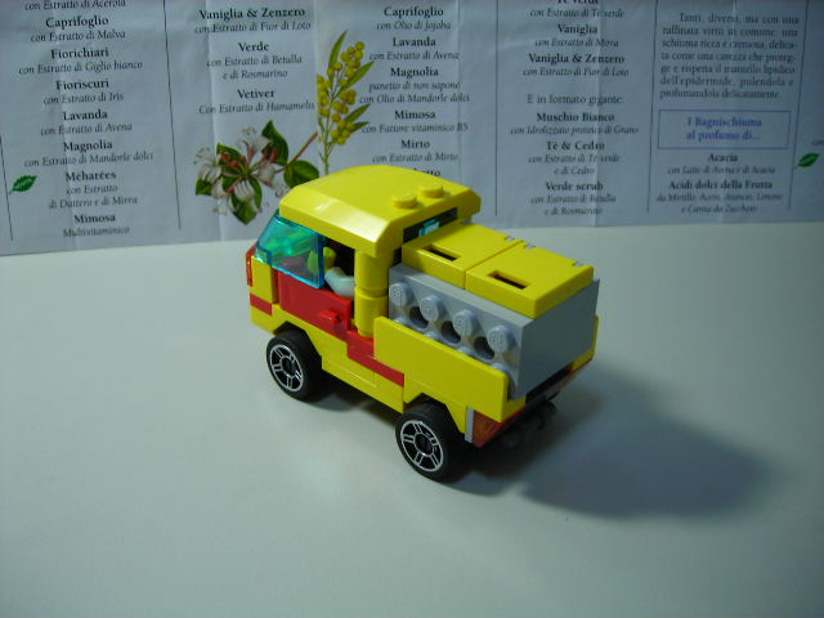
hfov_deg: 49.0
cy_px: 309
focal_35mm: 38
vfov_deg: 37.7
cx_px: 412
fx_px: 905
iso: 50
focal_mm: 6.3
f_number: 3.2
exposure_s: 1/7
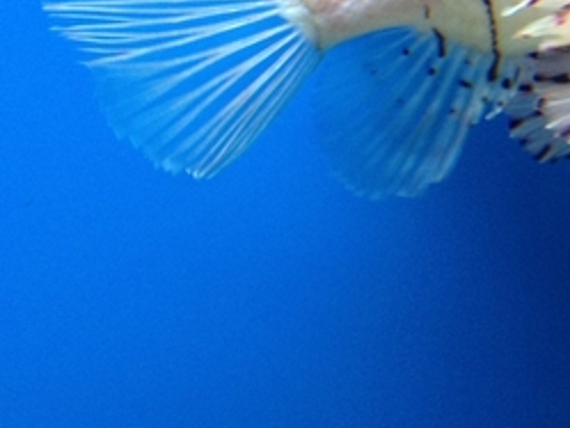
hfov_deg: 21.5
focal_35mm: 90
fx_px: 1483
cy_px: 60
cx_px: 465
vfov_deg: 16.3
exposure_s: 1/20
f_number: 2.4
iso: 160
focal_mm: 4.28
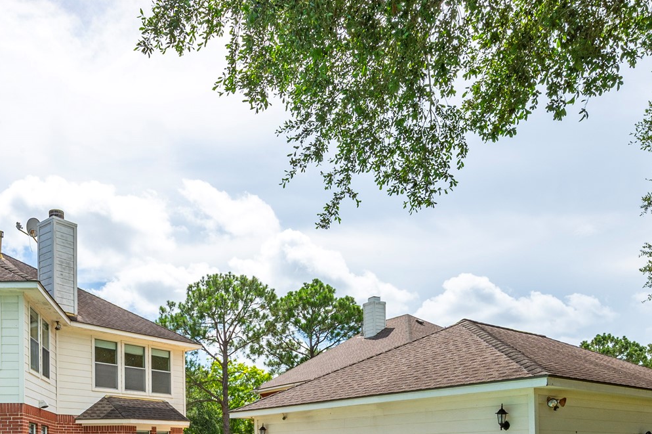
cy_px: 473
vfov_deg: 33.2
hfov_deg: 53.6
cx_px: 226
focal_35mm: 35
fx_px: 633
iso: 125
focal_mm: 16
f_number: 18
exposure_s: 1/100
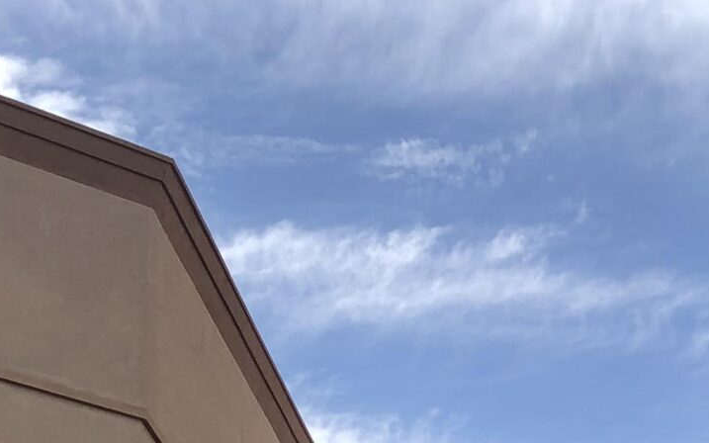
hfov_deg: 19.5
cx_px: 502
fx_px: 2048
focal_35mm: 106
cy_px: 839
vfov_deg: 11.3
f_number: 1.8
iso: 20
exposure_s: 1/1116
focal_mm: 3.99
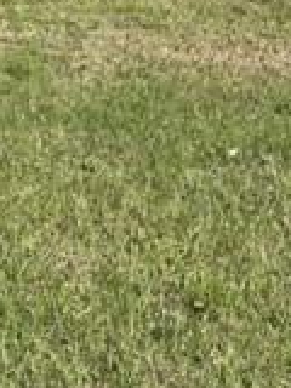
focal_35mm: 104
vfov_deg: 16.2
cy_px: -289
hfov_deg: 14.1
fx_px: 1166
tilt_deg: +7.6
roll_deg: -5.1
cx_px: 29
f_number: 1.6
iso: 32
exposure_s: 1/2451
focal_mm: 4.2
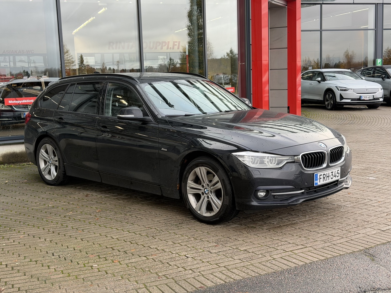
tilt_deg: -6.8
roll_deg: +2.0
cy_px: 146
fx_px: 542
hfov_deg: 39.7
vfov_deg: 30.3
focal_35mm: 48
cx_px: 196
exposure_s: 1/195
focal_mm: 6.76
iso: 50
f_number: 1.78
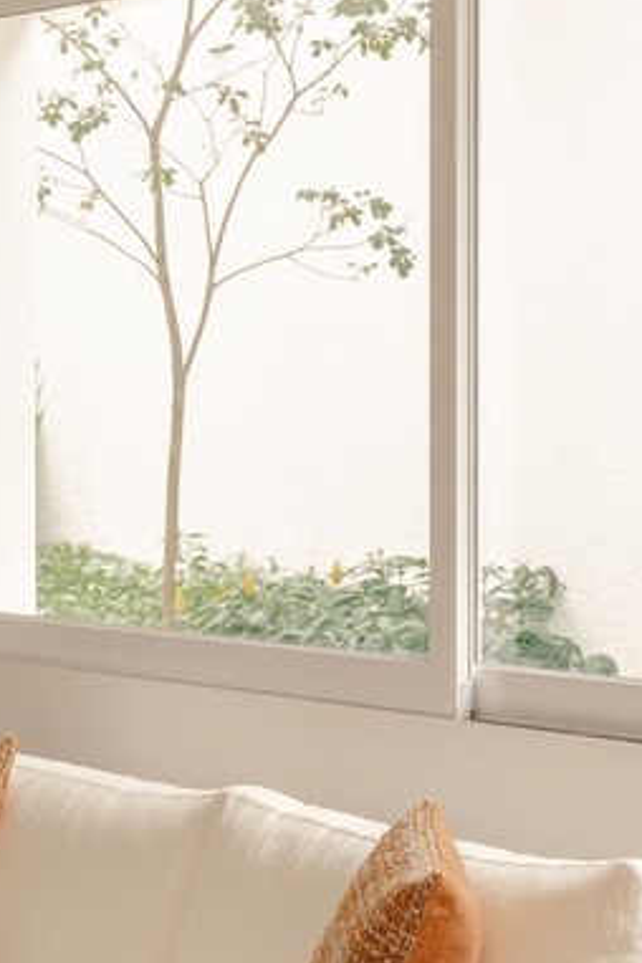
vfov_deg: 12.4
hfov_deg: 8.2
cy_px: 799
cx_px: -190
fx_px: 4413
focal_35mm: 165
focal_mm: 70.4
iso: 200
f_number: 9
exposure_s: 1/10
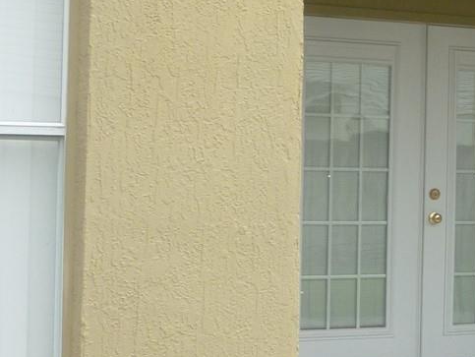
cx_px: 661
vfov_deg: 15.4
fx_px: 1318
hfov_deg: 18.6
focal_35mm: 96
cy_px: 125
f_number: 3.3
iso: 100
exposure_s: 1/160
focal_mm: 5.2
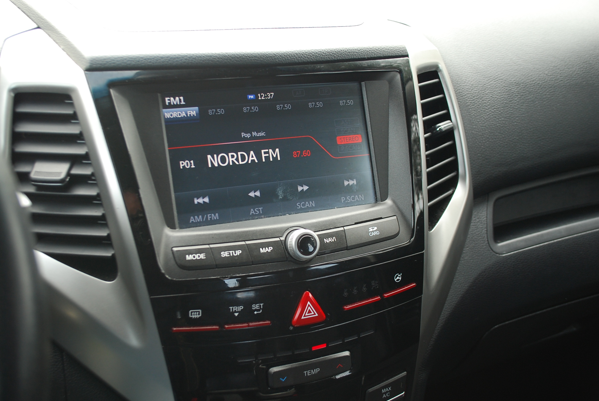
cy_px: 210
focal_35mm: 39
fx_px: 650
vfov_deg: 34.3
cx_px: 291
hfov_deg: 49.5
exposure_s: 1/60
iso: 250
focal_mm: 24
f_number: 4.2
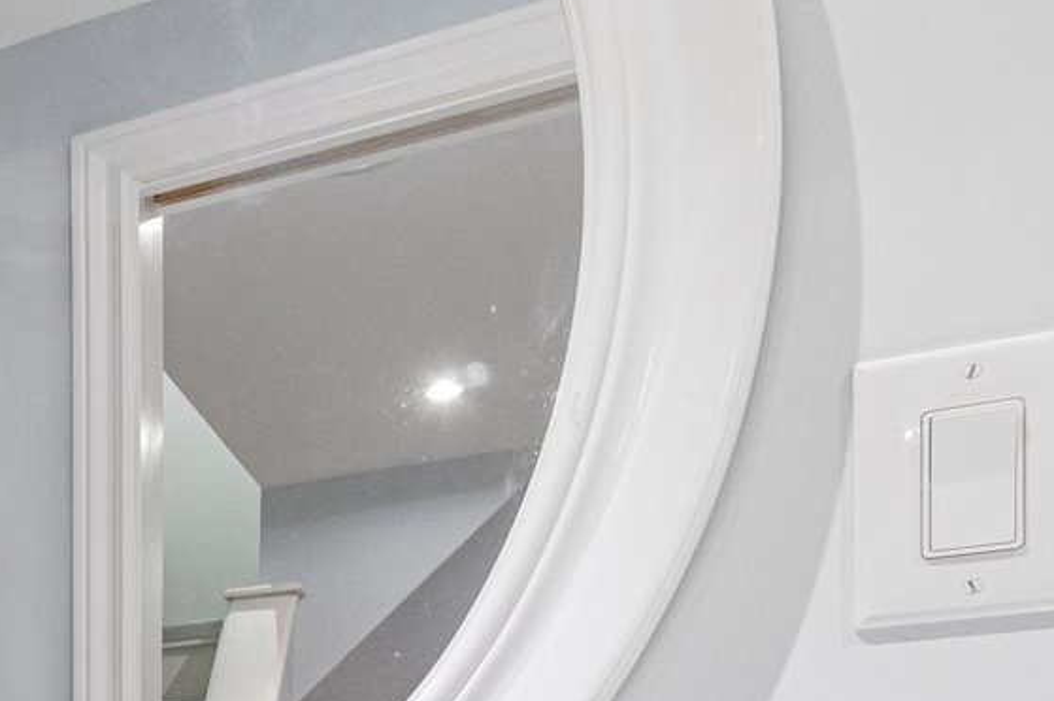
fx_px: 1609
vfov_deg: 22.2
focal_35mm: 55
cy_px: 894
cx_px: -679
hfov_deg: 24.2
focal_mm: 10
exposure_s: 1/2.5
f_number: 6.3
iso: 640
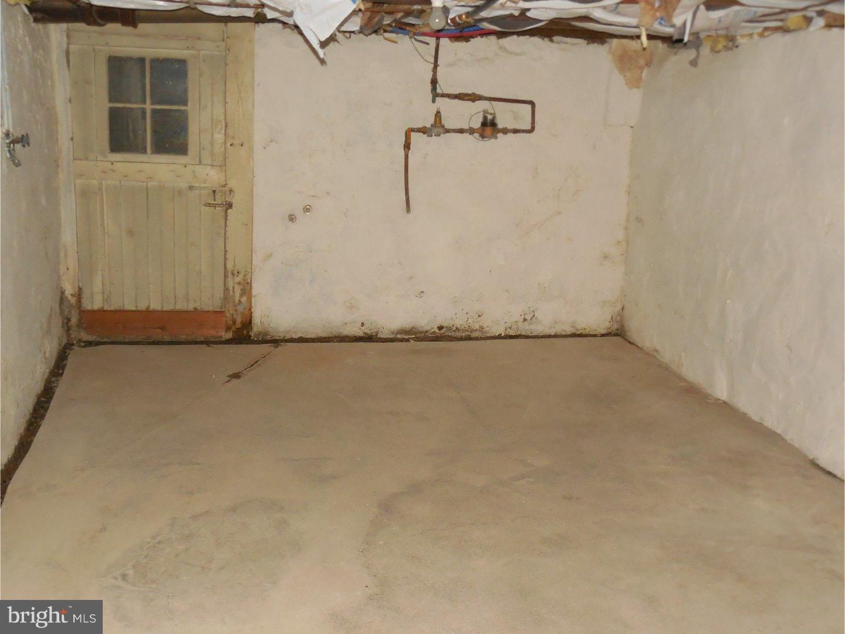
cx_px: 422
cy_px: 317
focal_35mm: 39
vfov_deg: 36.8
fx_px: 952
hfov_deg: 47.9
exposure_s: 1/30
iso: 900
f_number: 3.8
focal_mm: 7
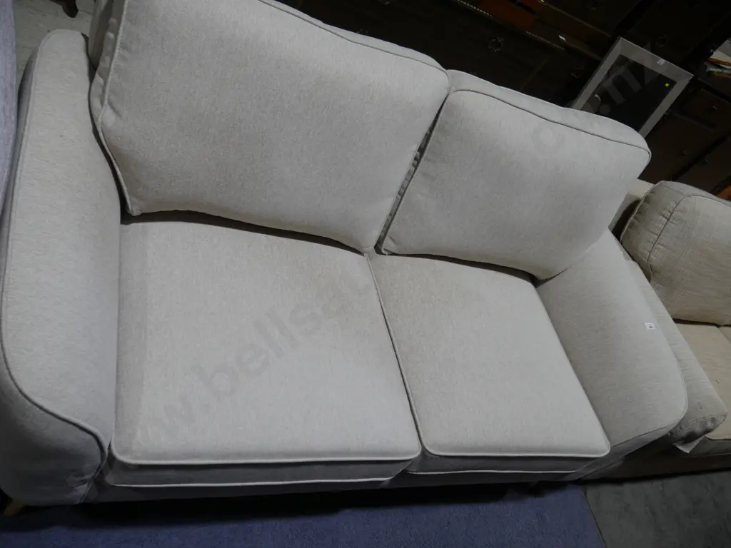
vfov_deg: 49.7
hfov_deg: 63.4
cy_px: 274
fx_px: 591
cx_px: 366
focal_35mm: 28
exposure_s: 1/125
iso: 200
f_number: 4
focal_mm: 14
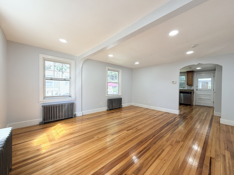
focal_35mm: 14
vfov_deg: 85.7
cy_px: 88
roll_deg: -0.3
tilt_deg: -1.0
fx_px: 95
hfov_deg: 102.1
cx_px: 117
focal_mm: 2.22
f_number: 2.2
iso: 100
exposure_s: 1/121
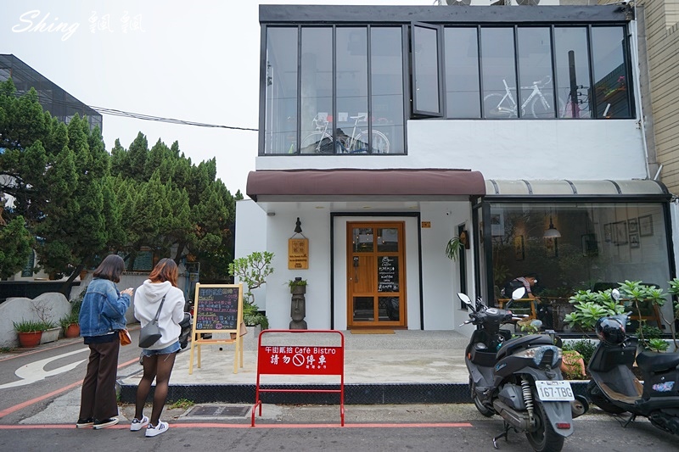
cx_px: 340
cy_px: 226
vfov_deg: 57.2
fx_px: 415
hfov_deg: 78.6
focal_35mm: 22
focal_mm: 22
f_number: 5
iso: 100
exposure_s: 1/200
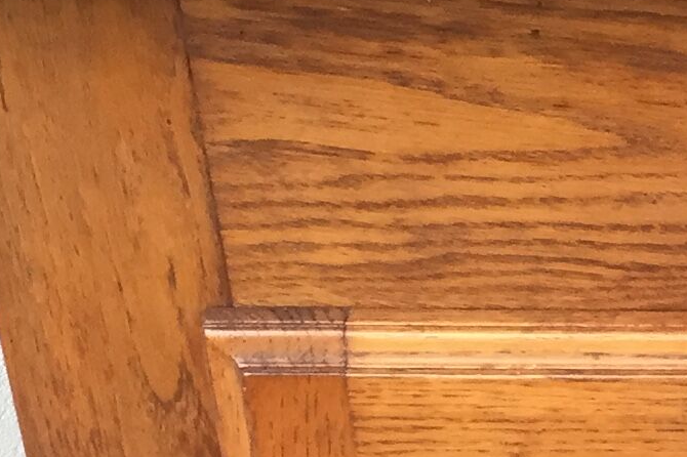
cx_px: 1207
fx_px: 2804
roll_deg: -1.8
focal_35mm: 147
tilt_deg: -30.3
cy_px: 698
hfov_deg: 12.8
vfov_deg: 9.1
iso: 40
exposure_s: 1/33
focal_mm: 4.15
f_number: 2.2
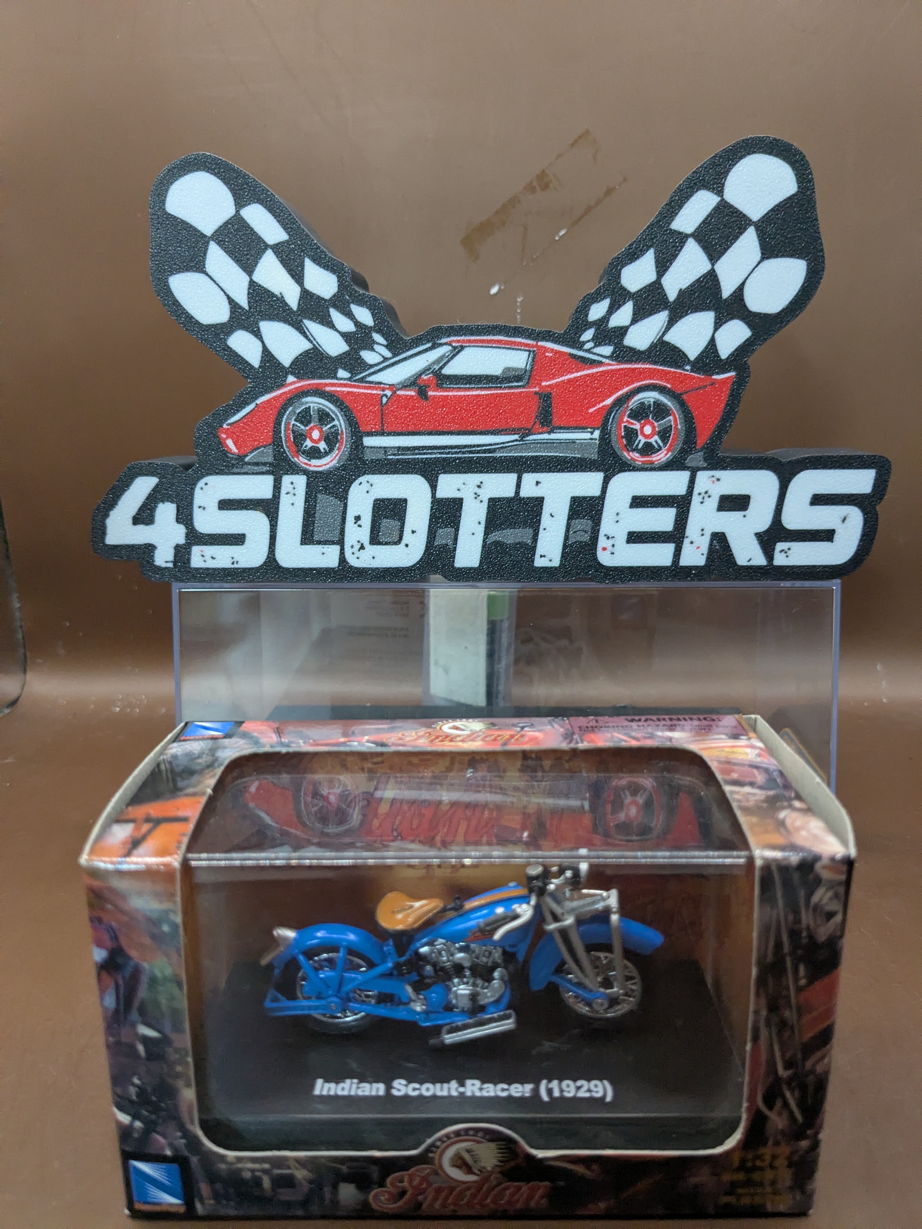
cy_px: 614
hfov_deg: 51.4
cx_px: 461
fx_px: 959
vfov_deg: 65.3
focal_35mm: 27
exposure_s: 1/100
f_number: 1.73
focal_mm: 4.38
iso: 668
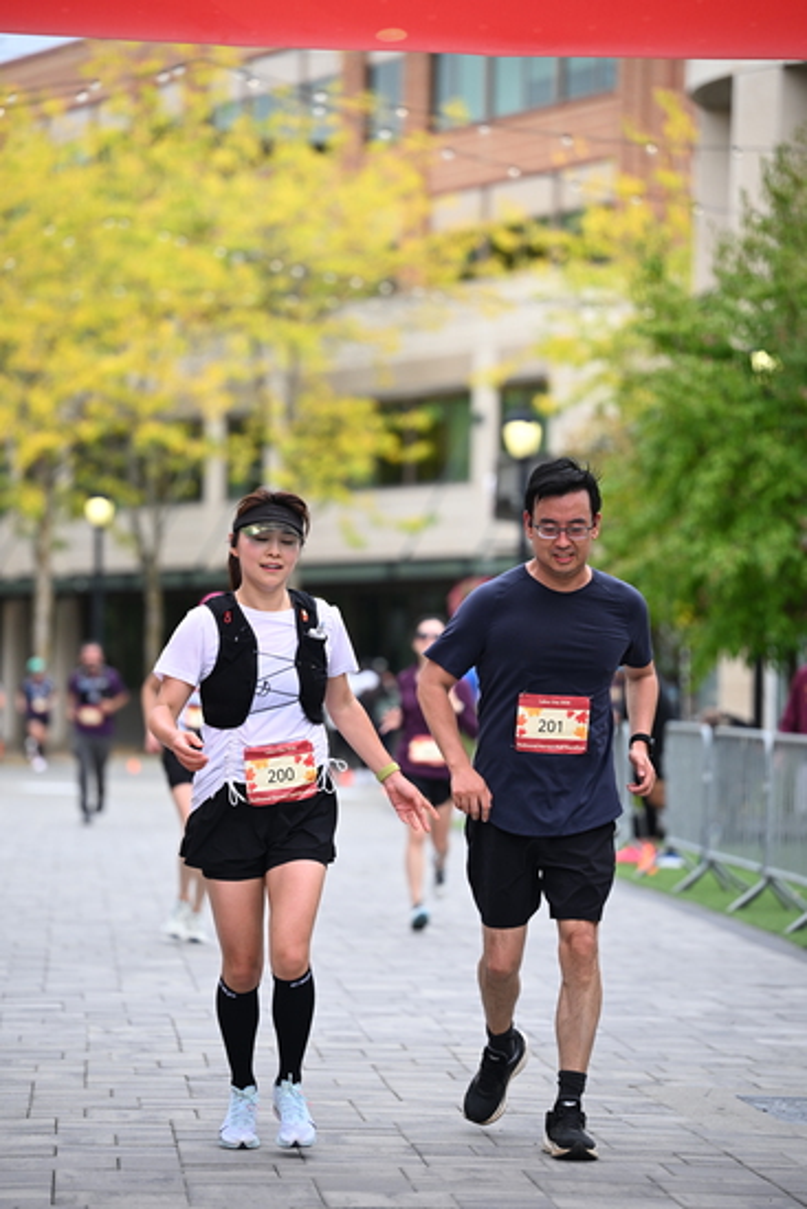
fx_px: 4704
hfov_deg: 9.8
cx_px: 404
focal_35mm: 140
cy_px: 604
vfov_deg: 14.6
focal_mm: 140
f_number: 2.8
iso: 640
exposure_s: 1/2000
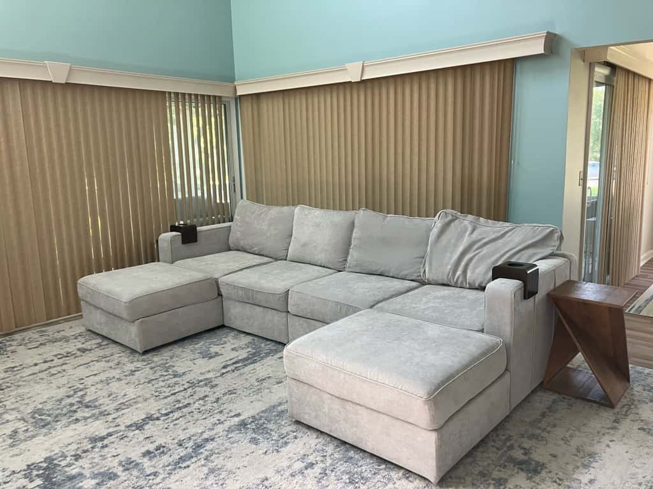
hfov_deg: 63.4
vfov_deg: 49.7
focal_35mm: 28
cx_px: 326
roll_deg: +1.0
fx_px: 528
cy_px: 244
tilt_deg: -9.7
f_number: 1.8
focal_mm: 4
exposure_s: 1/73
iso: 80
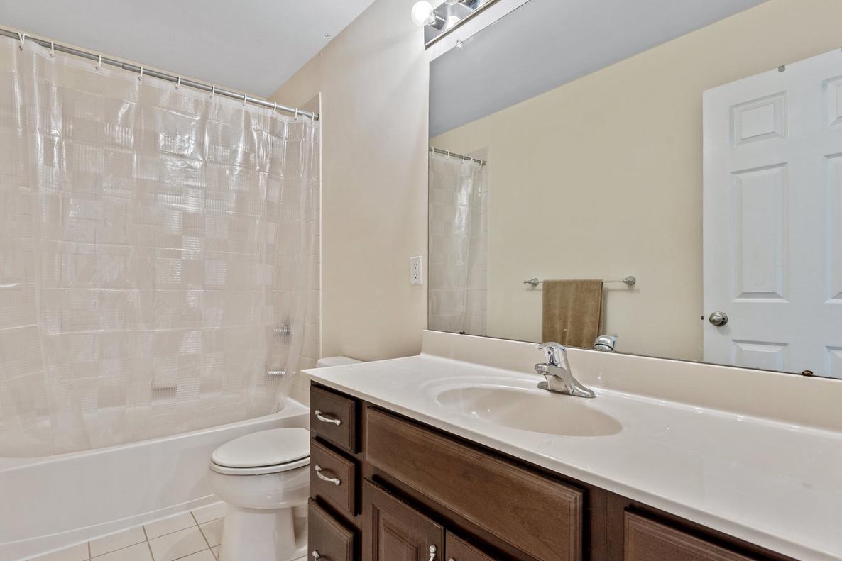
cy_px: 284
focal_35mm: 17
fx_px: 398
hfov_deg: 92.8
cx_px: 369
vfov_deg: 70.5
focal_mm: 14
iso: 320
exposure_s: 1/3
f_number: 9
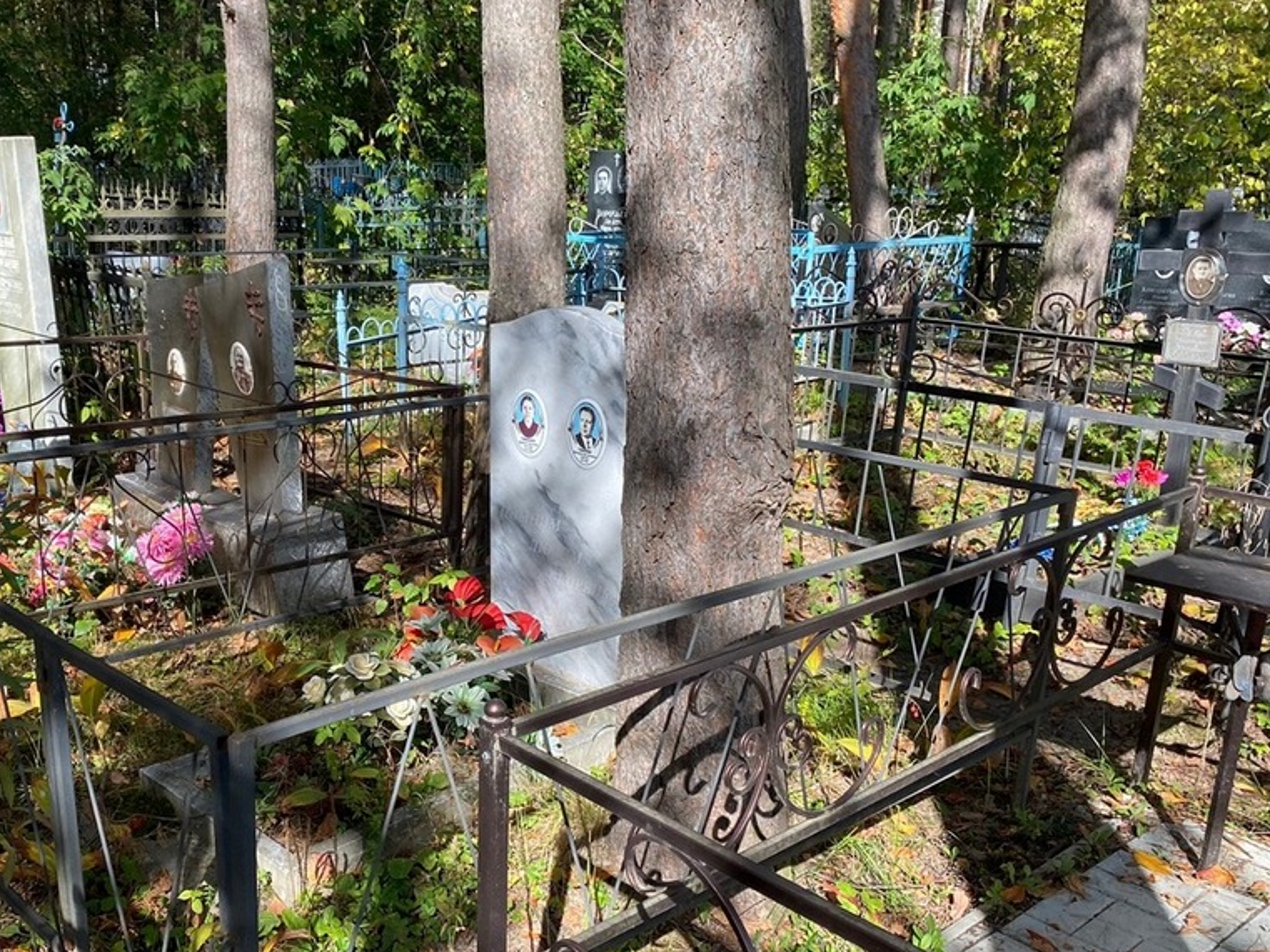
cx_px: 456
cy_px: 572
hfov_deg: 51.9
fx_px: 1284
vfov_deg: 40.5
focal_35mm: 35
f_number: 1.8
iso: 32
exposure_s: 1/658
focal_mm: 4.25
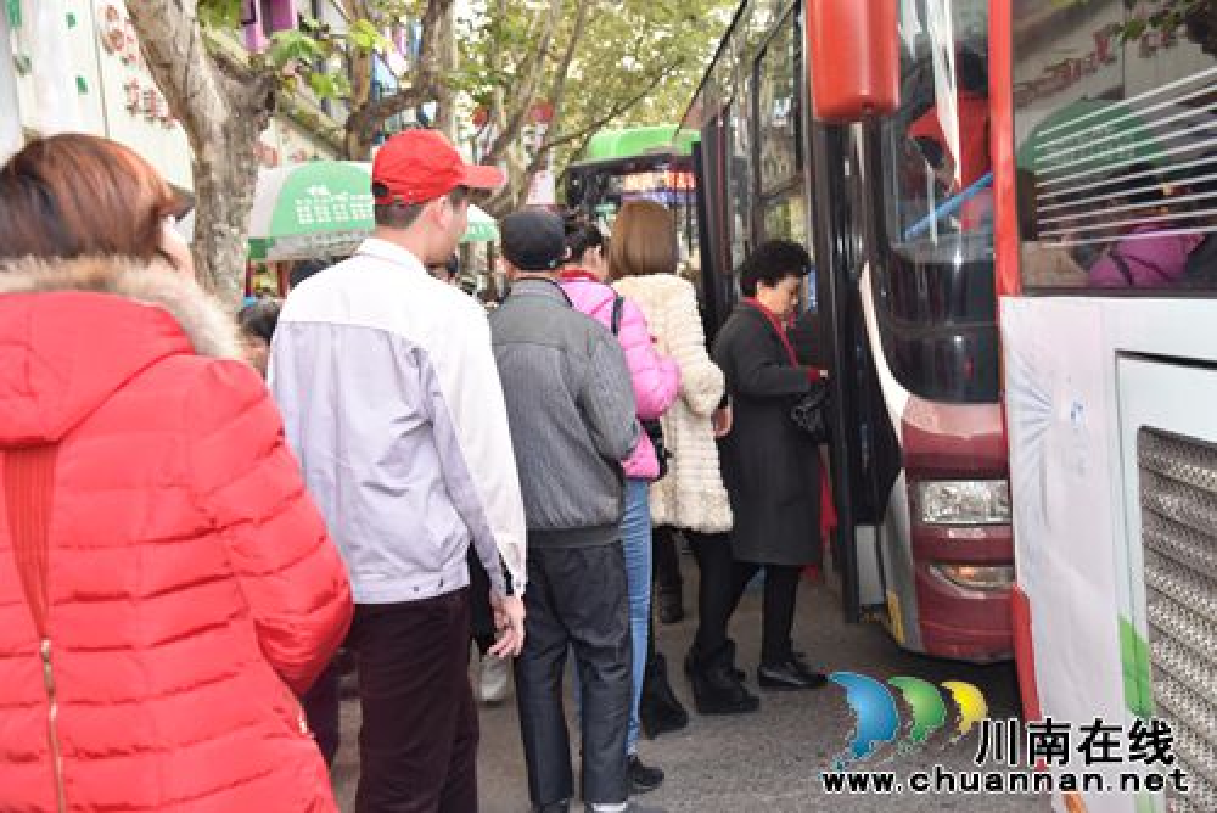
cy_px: 406
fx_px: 1353
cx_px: 608
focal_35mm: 40
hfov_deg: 48.4
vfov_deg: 33.4
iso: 800
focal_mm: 40
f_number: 5
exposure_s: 1/100
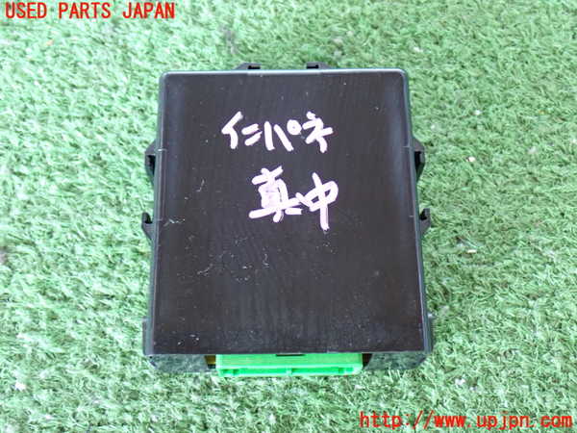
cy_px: 216
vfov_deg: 30.9
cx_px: 288
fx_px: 783
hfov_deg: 40.4
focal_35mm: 47
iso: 800
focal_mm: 8.4
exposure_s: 1/25
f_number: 3.1
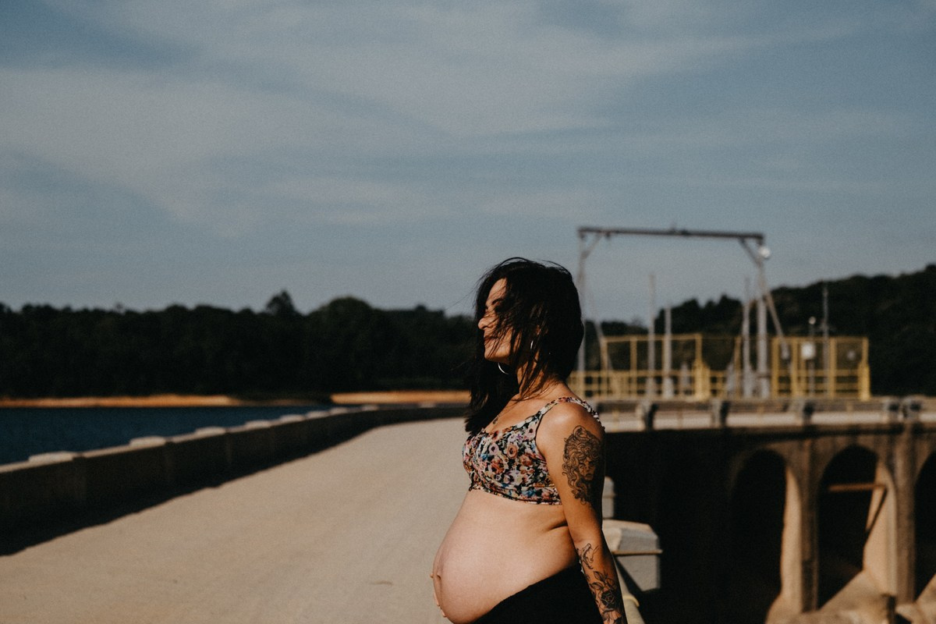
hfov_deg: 25.6
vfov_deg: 17.2
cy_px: 312
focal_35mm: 79
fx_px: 2058
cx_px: 468
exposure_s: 1/8000
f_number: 2.8
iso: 160
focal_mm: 50
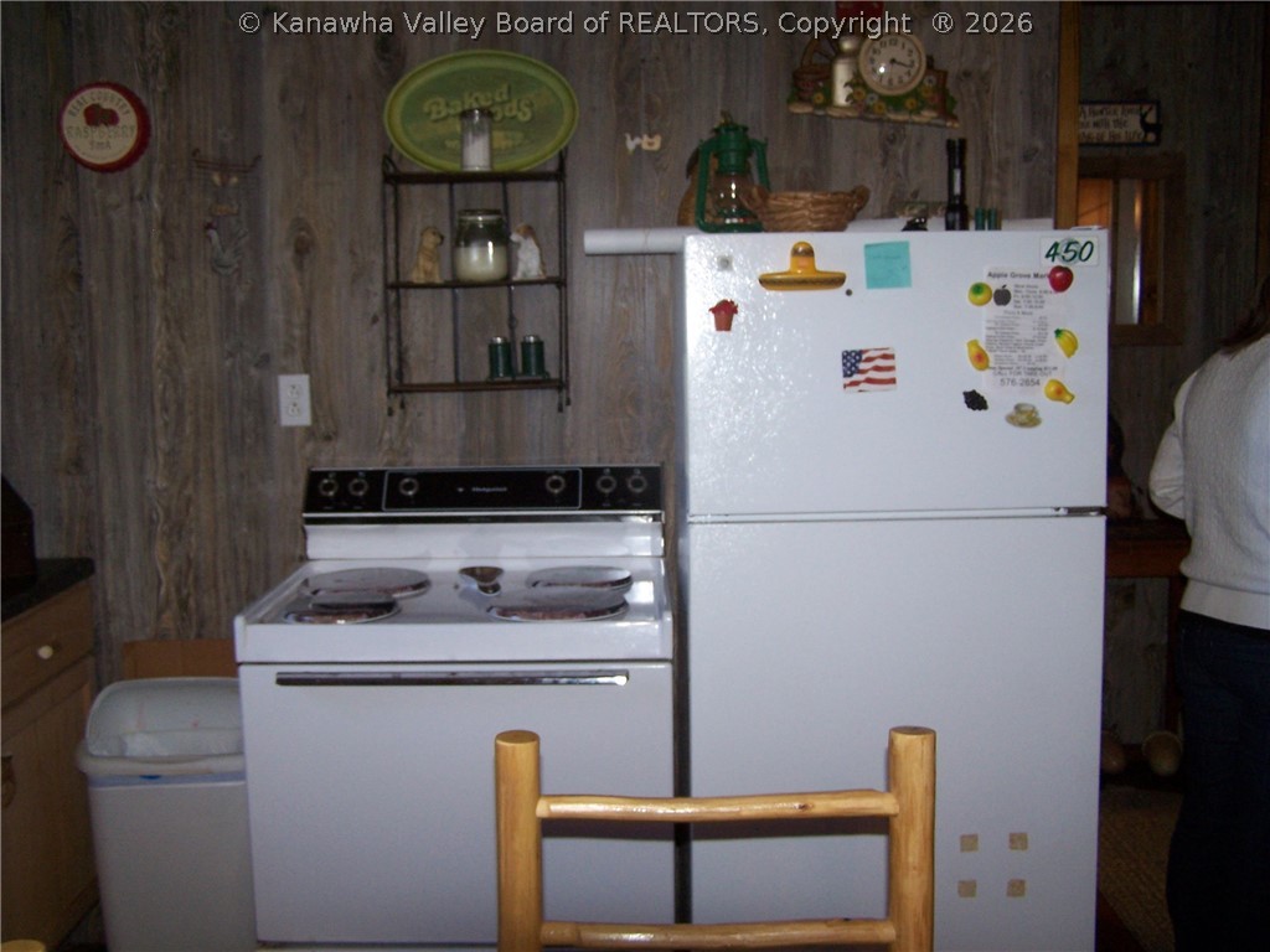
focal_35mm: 38
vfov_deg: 37.7
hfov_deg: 49.0
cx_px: 635
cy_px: 476
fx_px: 1394
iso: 140
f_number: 2.8
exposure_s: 1/60
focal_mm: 6.3
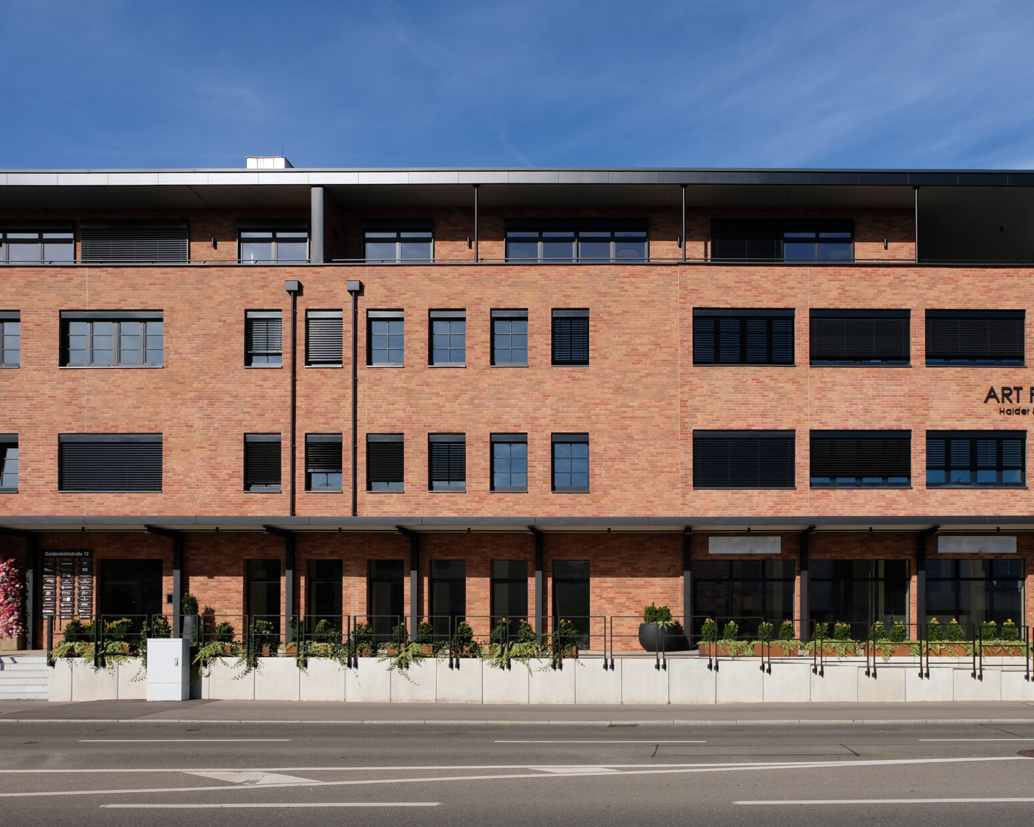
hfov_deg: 61.5
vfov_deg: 51.5
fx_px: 857
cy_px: 414
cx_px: 636
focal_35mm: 28
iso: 200
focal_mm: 16
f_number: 8
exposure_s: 1/480
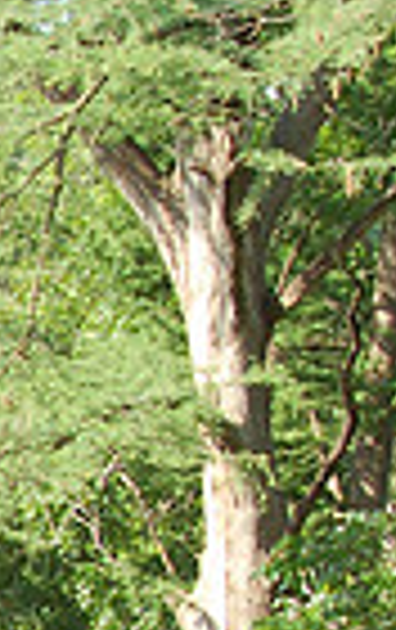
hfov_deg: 6.7
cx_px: -806
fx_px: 3044
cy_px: 774
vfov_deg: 11.6
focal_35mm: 177
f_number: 8
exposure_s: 1/200
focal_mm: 28
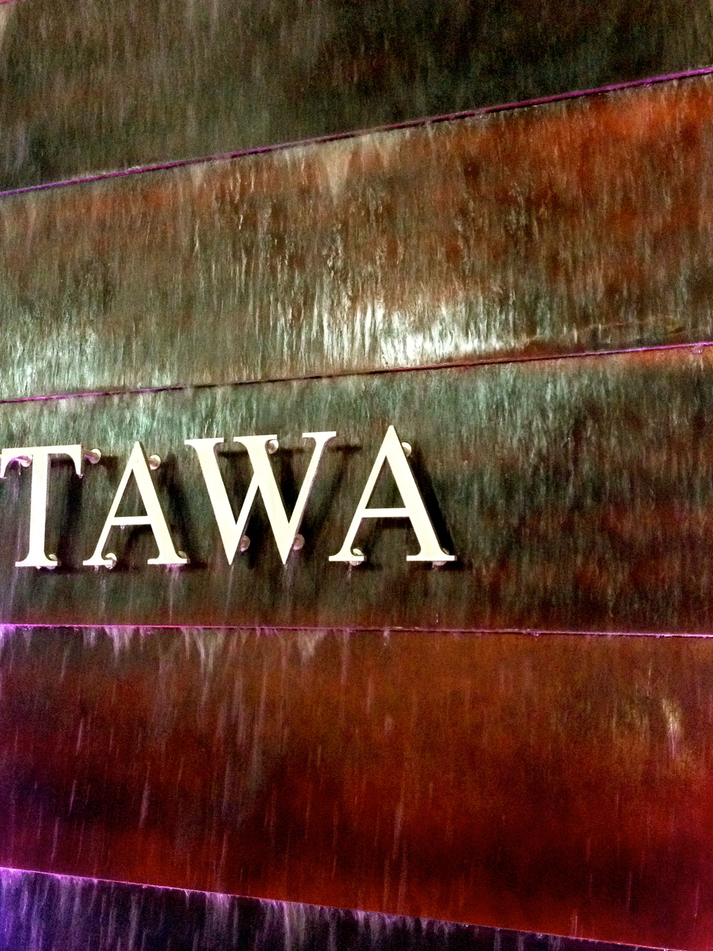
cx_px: 401
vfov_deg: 40.4
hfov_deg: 30.8
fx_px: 1291
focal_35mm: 47
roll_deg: +0.7
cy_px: 477
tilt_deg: +4.3
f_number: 2.4
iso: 500
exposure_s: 1/15
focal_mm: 4.28
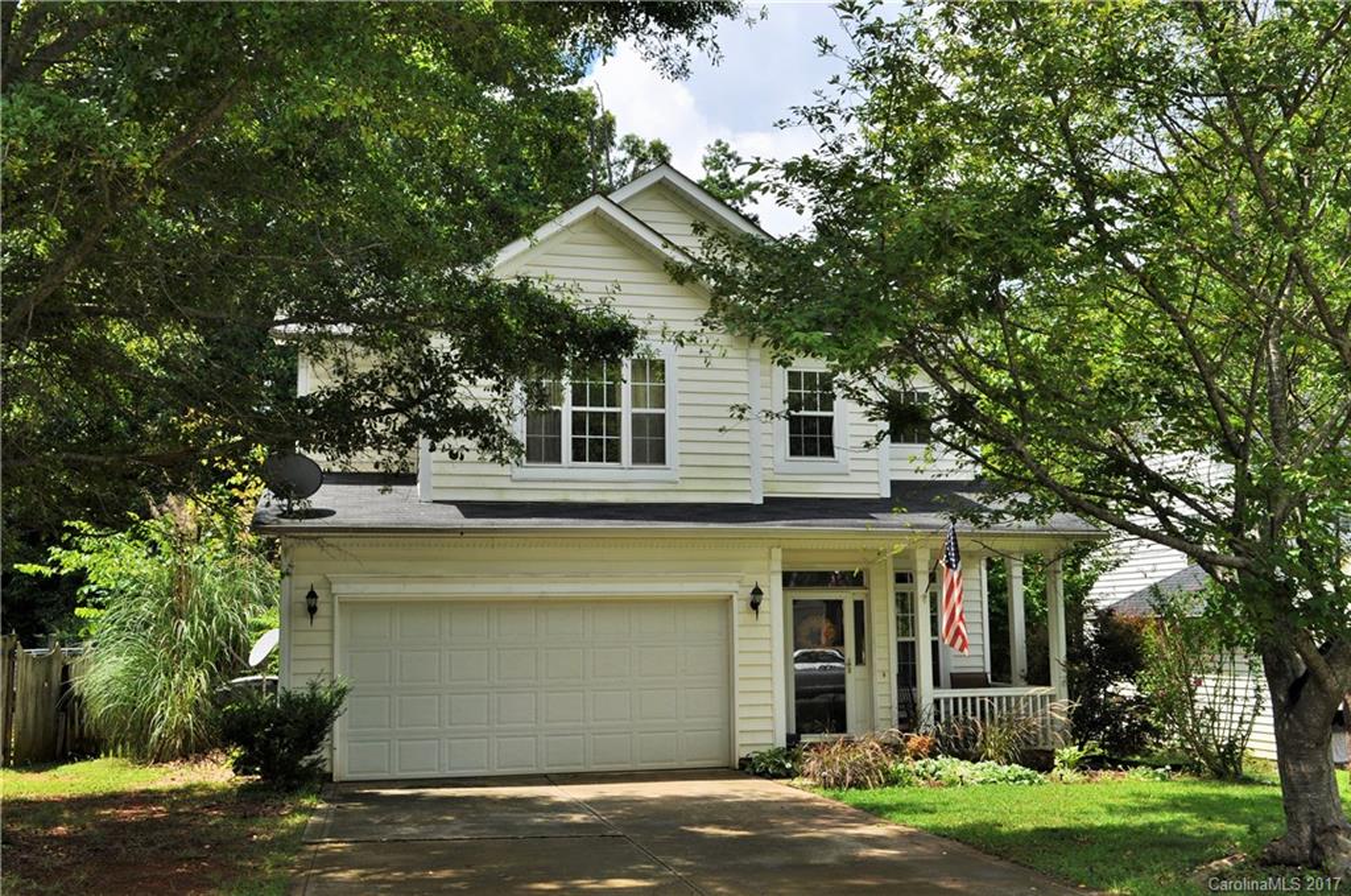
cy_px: 448
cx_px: 676
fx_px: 1349
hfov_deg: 53.2
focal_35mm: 36
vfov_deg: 36.7
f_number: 13
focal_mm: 24
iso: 200
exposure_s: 1/200
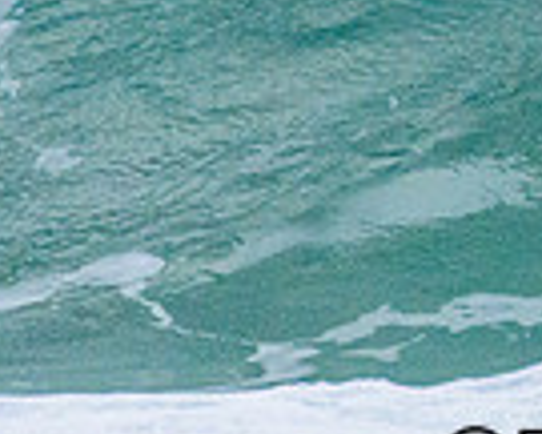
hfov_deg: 0.4
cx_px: 1152
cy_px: -472
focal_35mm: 4445
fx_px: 71303
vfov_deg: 0.3
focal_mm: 800
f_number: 11
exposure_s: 1/2000
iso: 2500
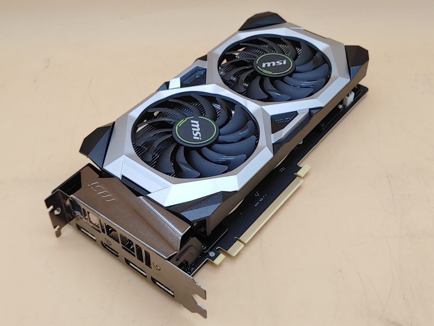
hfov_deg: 42.9
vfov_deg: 32.9
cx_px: 217
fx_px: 552
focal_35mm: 44
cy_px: 163
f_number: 1.8
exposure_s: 1/120
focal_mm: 4.36
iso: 50
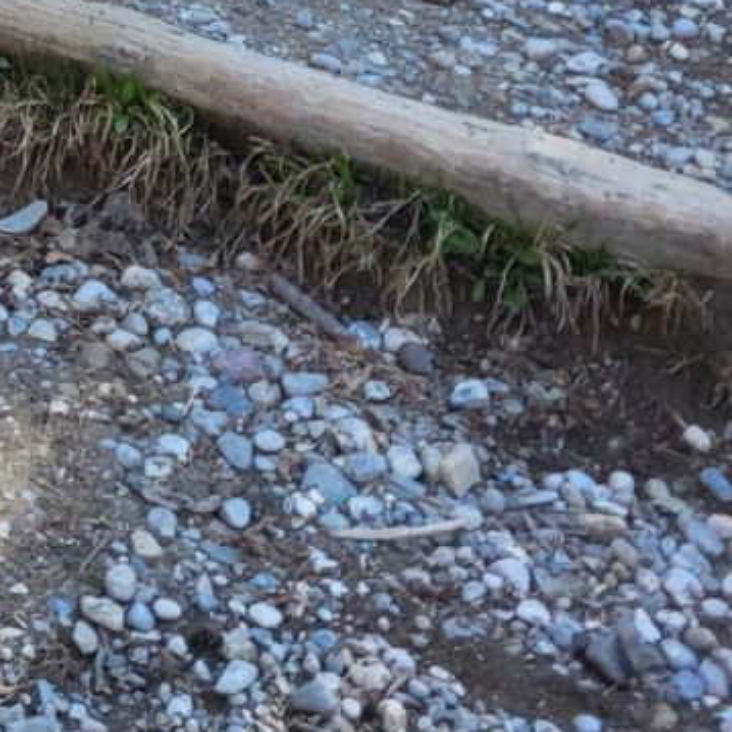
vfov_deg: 14.6
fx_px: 2297
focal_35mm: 96
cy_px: -779
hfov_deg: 16.7
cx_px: -307
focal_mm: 5.4
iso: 40
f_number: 1.8
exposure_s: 1/284
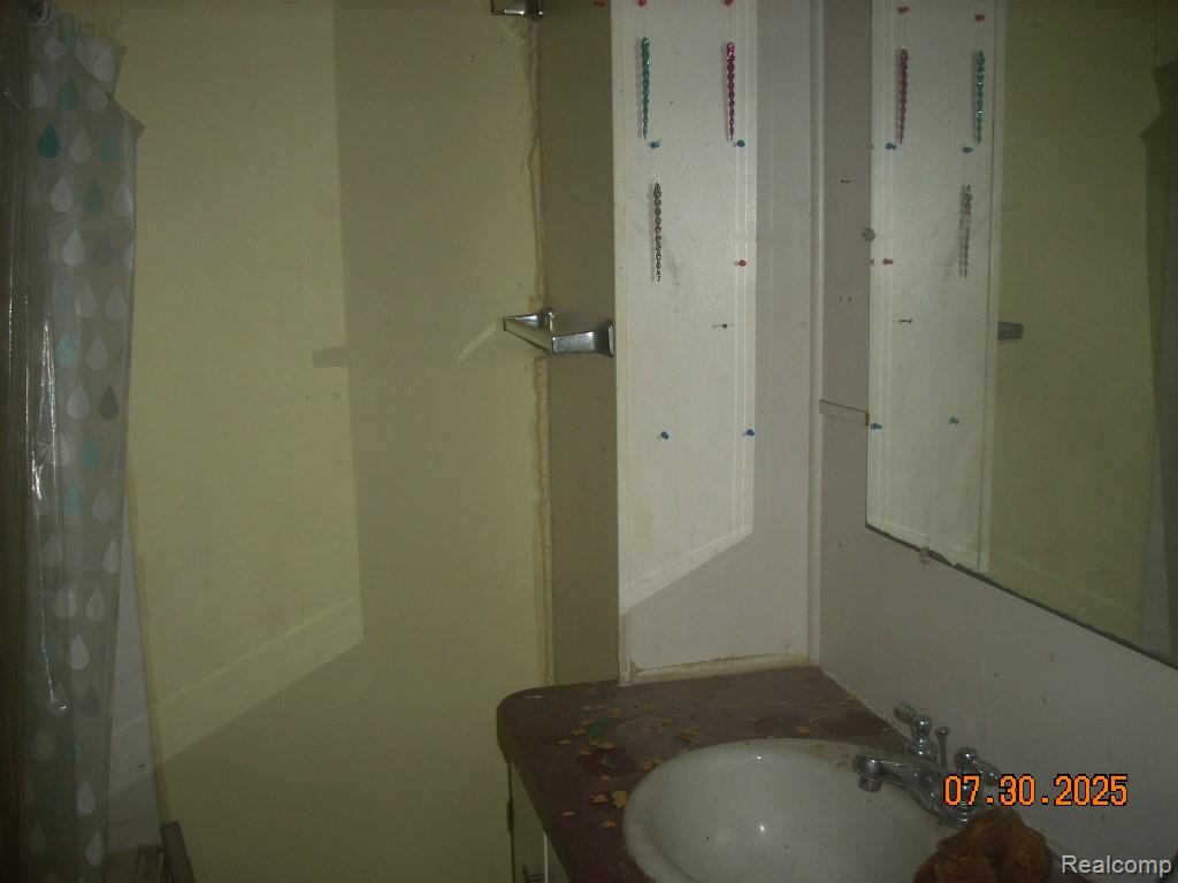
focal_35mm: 37
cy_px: 442
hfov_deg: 50.1
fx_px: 1259
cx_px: 589
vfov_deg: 38.7
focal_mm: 6.2
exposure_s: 1/60
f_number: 2.8
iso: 64
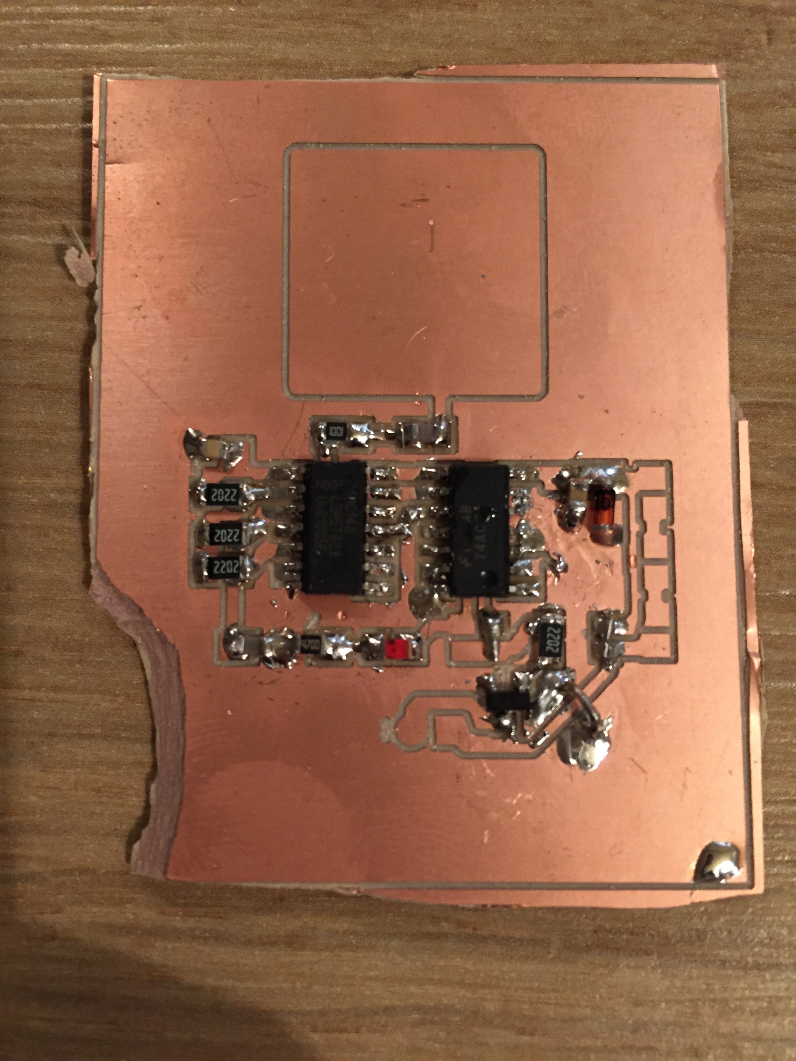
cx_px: 398
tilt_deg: -84.4
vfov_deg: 61.7
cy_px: 530
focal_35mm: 29
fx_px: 889
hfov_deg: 48.2
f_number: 2.2
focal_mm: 4.15
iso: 250
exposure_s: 1/33
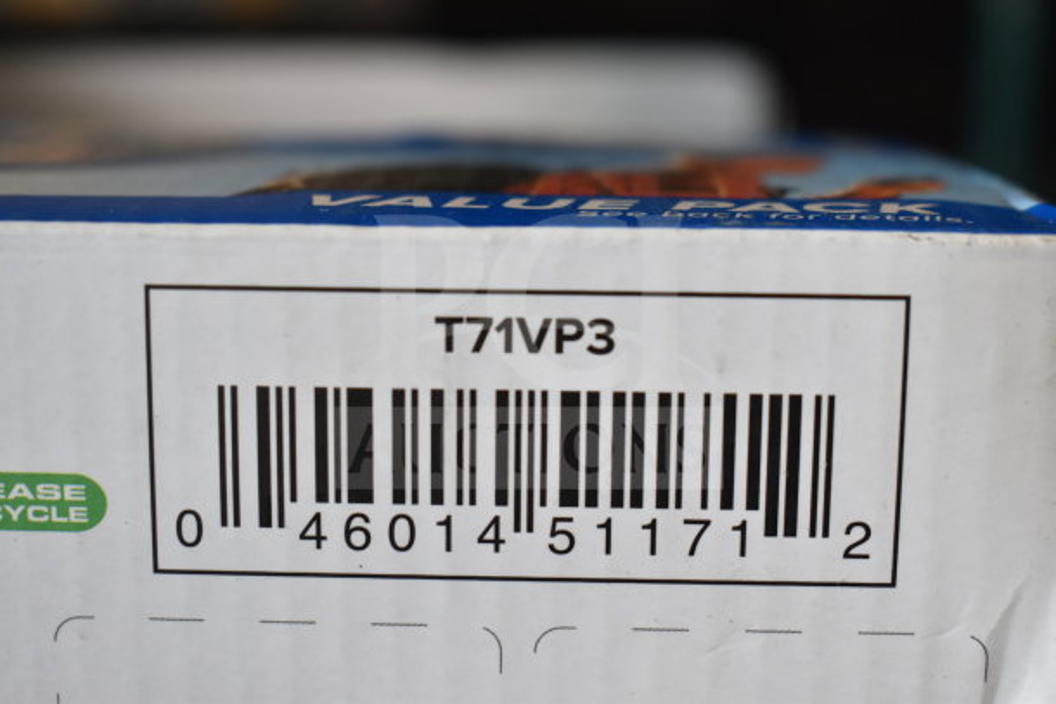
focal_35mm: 57
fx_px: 1672
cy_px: 352
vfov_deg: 23.8
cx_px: 528
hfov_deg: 35.0
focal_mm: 38
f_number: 4.8
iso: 640
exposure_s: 1/60
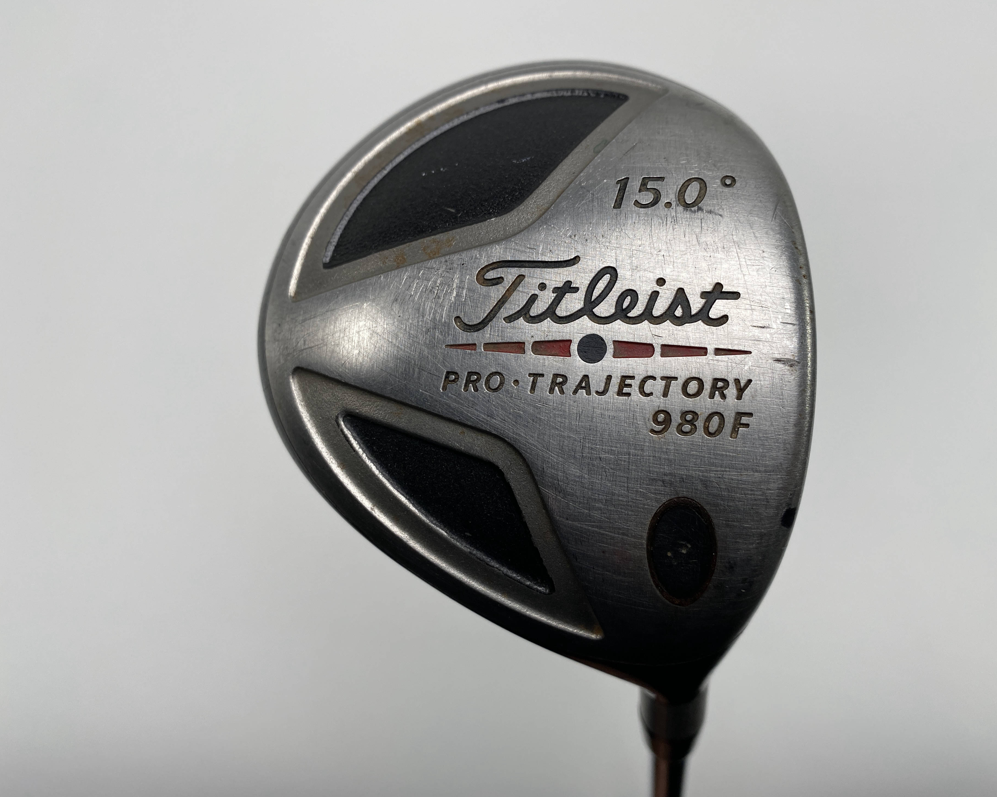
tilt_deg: -73.5
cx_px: 550
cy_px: 395
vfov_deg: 53.2
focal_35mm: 27
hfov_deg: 63.9
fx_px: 797
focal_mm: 4.25
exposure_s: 1/387
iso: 32
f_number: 1.8
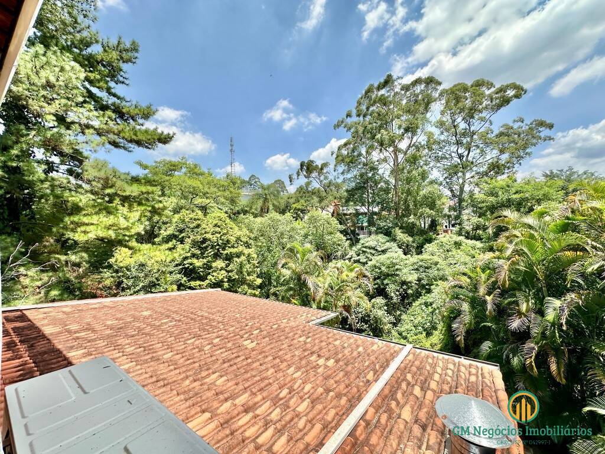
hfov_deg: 102.1
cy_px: 227
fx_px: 245
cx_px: 302
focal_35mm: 14
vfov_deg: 85.7
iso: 50
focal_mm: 2.22
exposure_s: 1/1182
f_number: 2.2
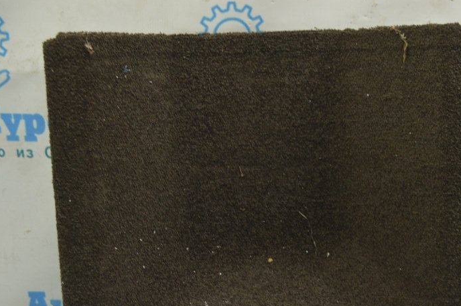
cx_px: 265
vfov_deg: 20.1
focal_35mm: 67
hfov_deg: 30.1
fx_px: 857
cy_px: 225
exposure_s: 1/20
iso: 400
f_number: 5.6
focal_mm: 30
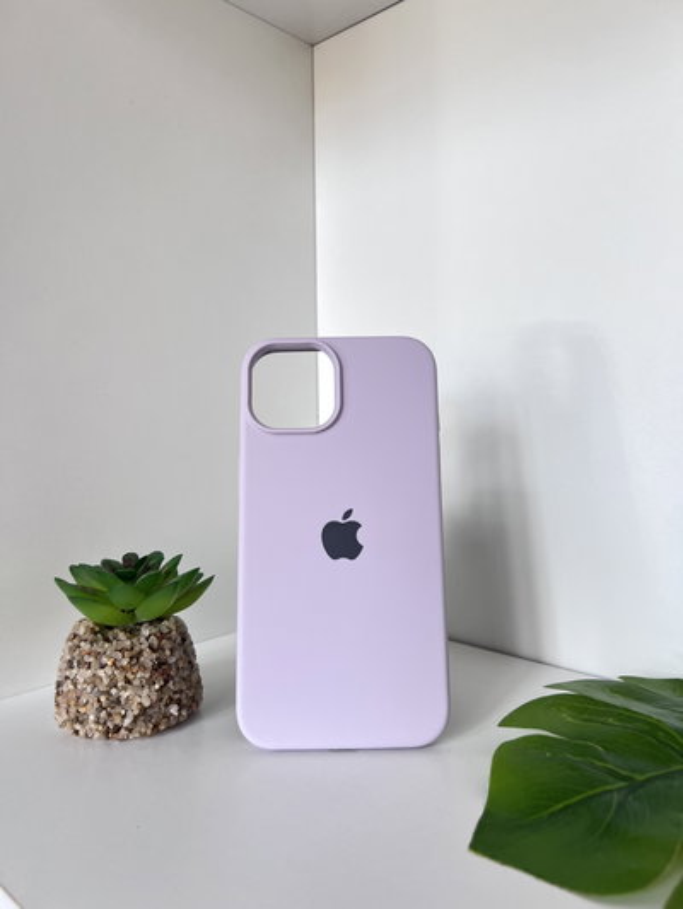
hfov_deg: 53.1
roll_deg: +2.8
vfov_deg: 67.3
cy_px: 454
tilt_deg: -4.0
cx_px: 342
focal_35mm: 26
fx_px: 684
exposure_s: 1/110
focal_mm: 5.7
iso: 125
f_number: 1.5
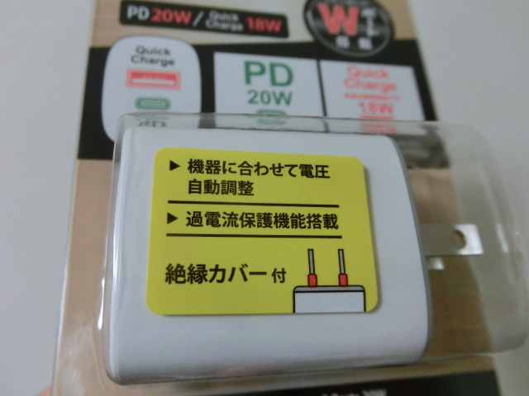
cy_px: 198
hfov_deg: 63.4
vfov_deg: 49.7
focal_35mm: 28
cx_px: 264
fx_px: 428
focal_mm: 5
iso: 400
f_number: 3
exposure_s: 1/125
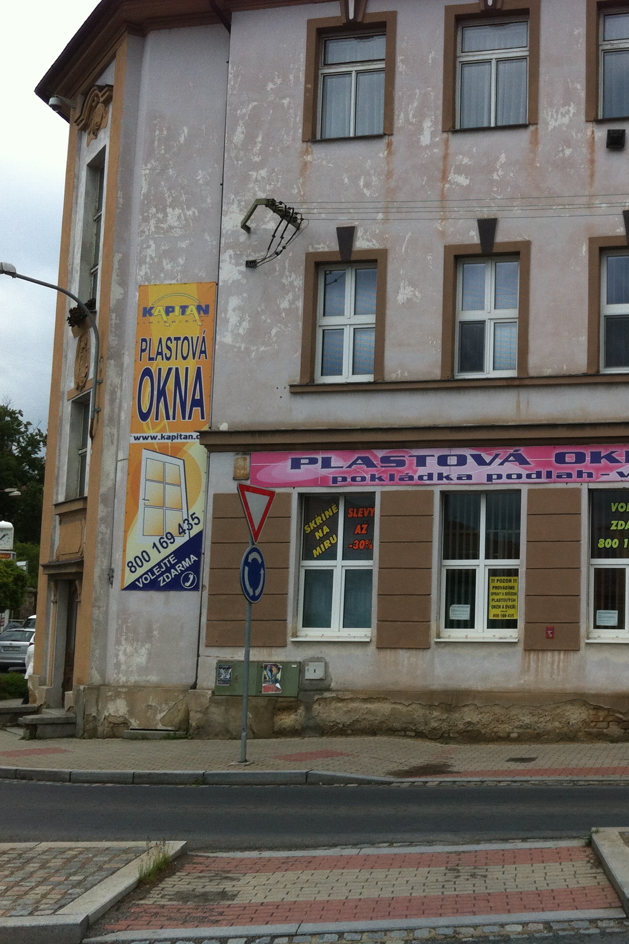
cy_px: 473
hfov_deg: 26.7
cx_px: 552
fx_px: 1284
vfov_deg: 40.3
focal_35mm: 49
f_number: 2.8
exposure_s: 1/1117
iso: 80
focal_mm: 3.85
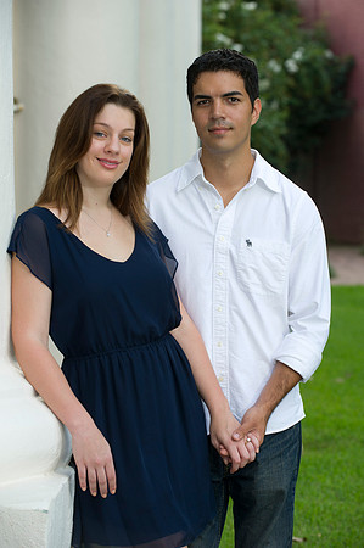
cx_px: 182
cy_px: 274
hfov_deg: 11.4
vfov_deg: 17.1
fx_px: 1824
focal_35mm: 120
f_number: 5
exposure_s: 1/160
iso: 250
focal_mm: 120
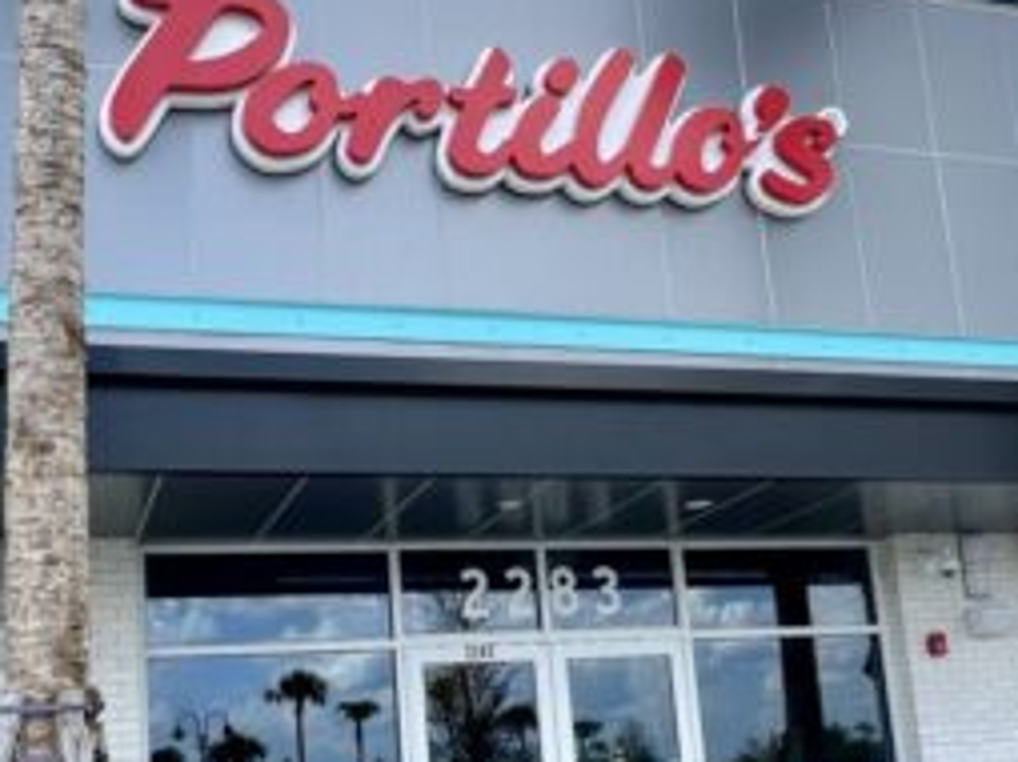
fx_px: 1205
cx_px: 437
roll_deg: +3.8
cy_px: 545
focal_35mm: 41
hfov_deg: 45.7
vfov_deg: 34.5
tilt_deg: +11.2
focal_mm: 1.57
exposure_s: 1/528
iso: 32
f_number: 1.8
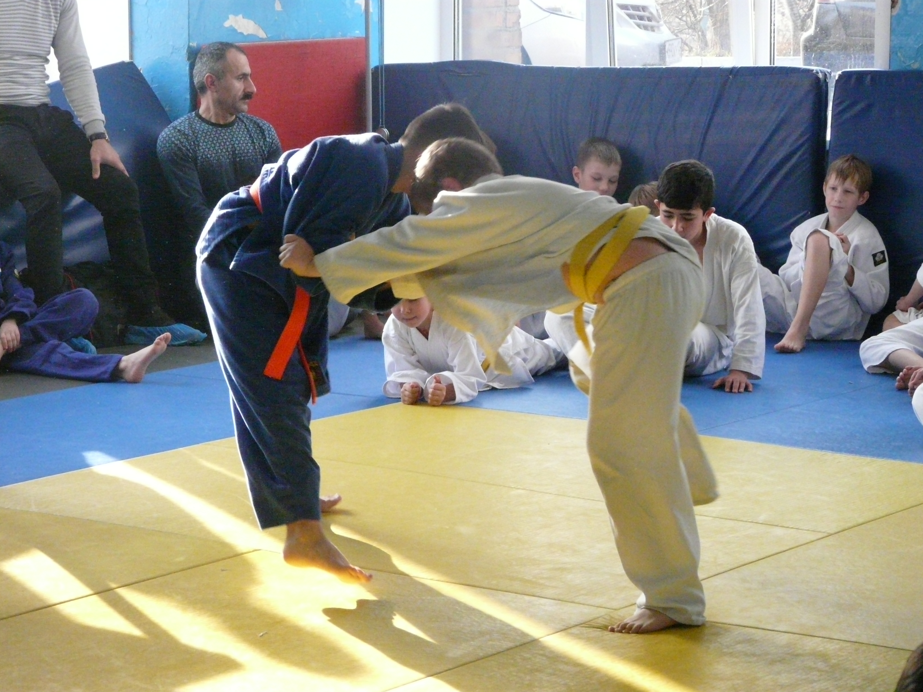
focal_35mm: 120
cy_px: 346
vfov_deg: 12.3
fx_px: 3200
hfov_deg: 16.4
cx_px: 462
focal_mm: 19.7
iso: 800
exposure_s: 1/250
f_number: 3.6
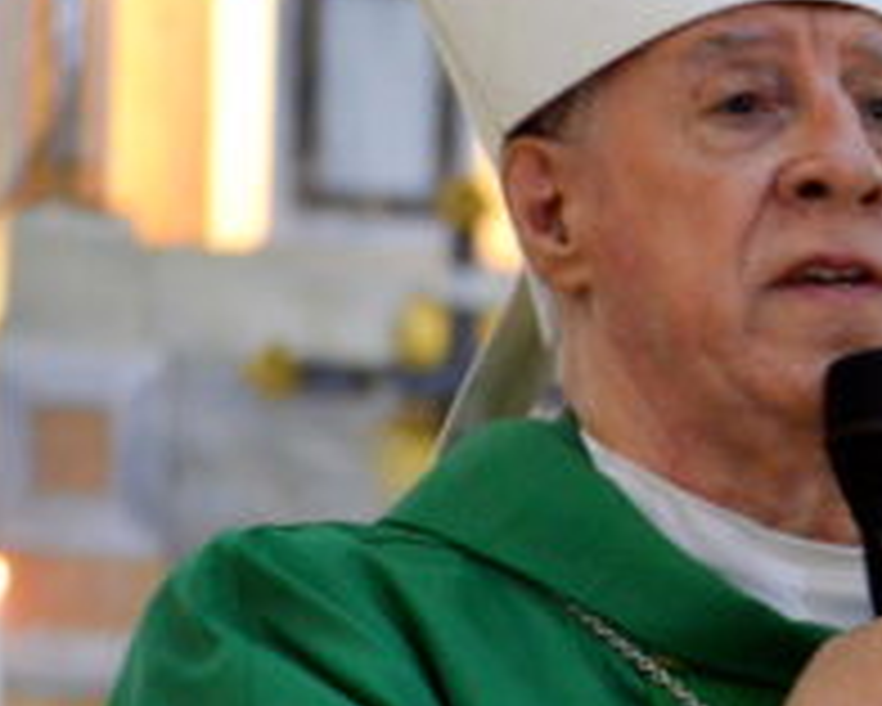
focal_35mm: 362
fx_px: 9454
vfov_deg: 4.3
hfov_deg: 5.3
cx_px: 1346
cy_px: 295
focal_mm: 72
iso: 1600
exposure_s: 1/60
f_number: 4.2
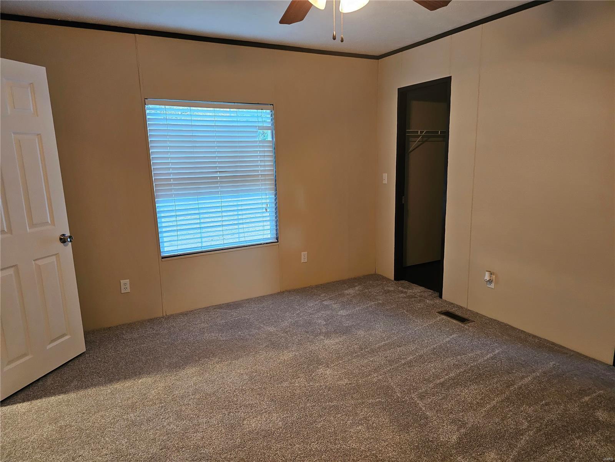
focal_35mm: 23
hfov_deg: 73.9
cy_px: 231
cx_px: 308
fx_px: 409
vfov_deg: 58.9
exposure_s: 1/120
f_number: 1.7
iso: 1000
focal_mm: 6.3
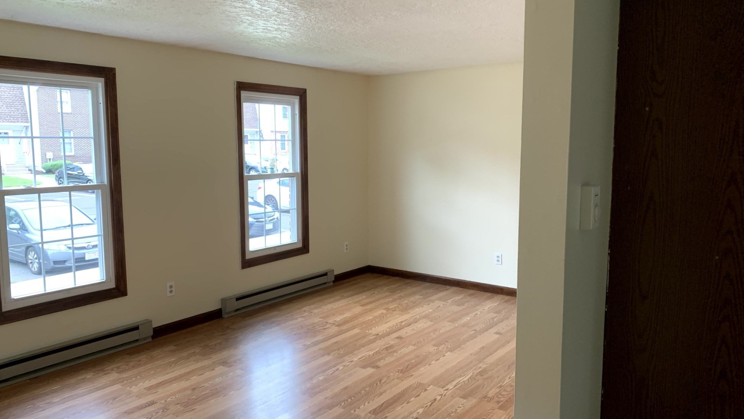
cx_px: 365
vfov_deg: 40.2
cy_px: 219
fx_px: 572
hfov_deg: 66.1
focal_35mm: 29
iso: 100
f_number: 1.8
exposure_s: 1/102
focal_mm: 4.25
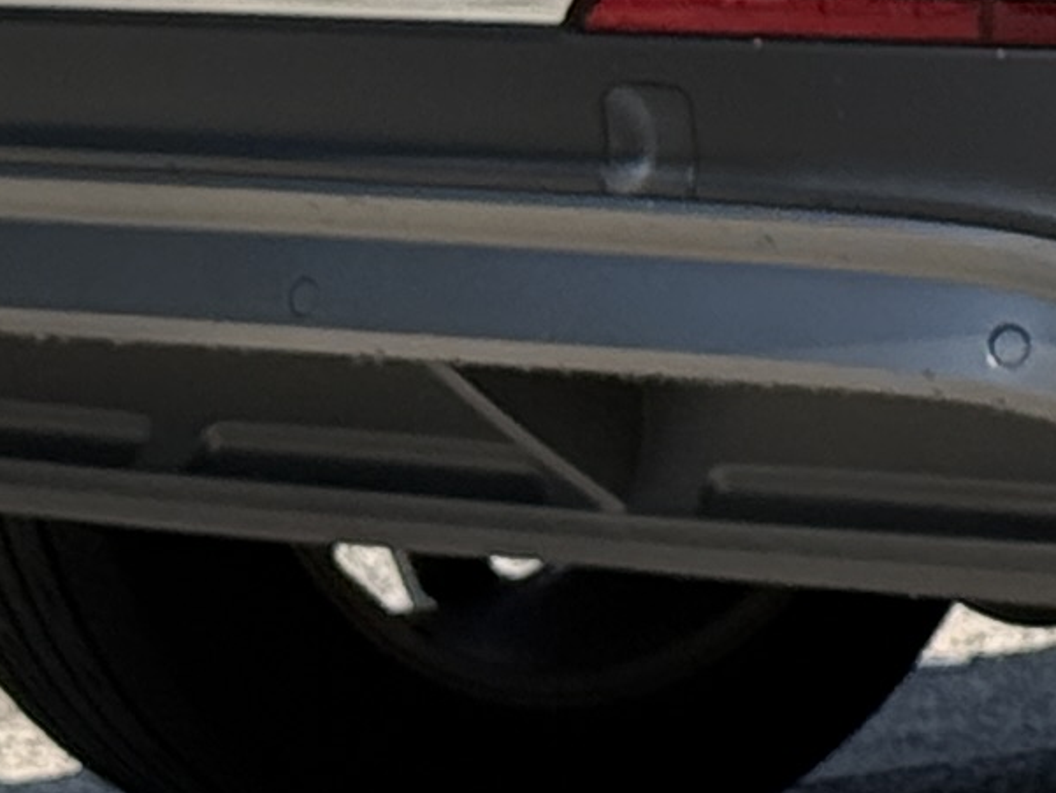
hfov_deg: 5.9
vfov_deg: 4.6
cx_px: 2497
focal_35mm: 322
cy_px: -645
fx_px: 9825
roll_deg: -0.7
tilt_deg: +1.9
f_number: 1.78
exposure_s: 1/4098
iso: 100
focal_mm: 6.76
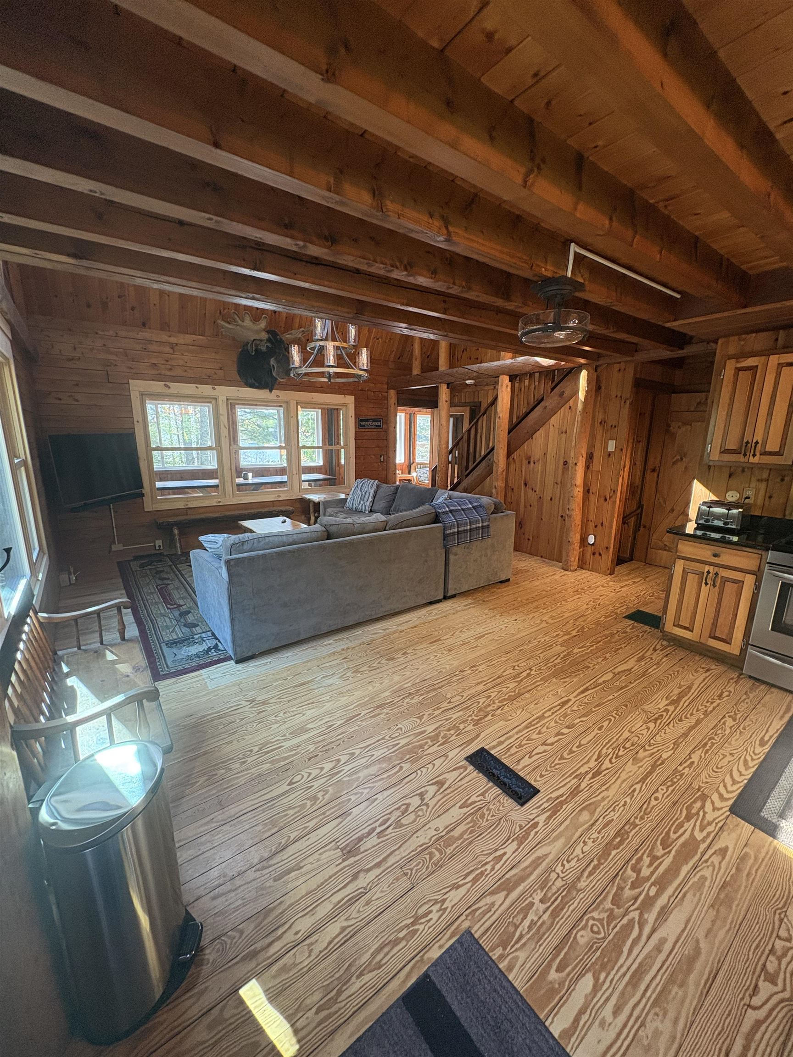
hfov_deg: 85.7
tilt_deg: -11.6
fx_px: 428
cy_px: 528
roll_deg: -0.6
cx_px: 396
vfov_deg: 102.1
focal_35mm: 14
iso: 250
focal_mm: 2.22
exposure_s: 1/60
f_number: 2.2
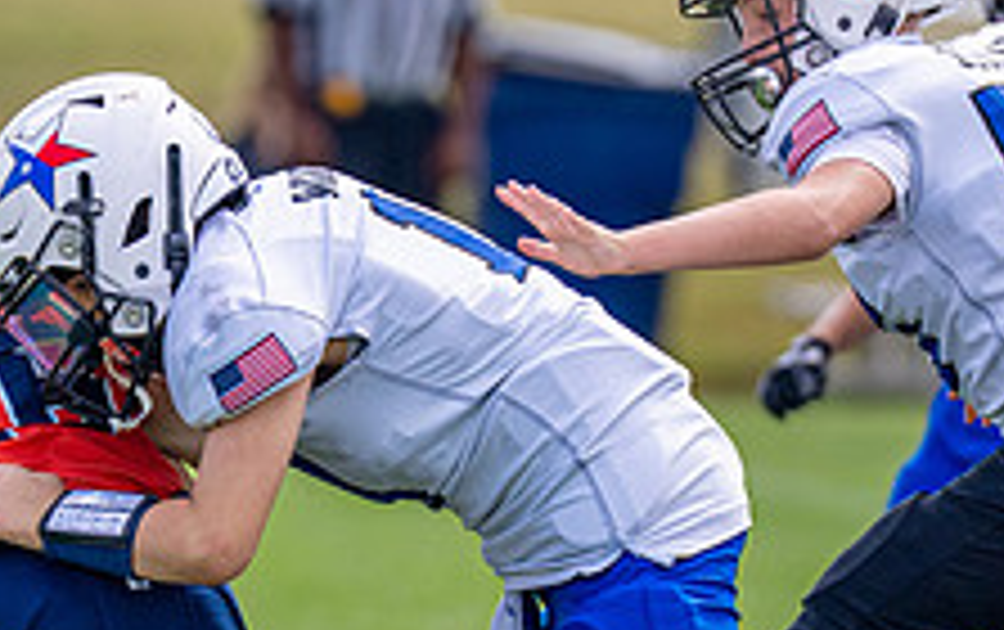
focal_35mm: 741
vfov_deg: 1.8
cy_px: 508
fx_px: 20301
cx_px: 312
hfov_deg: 2.8
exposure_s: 1/4000
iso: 400
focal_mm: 200
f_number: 2.8
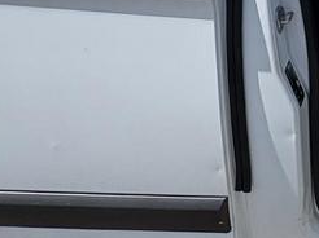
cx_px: 360
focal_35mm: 51
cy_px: -107
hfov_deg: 32.5
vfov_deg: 23.5
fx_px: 470
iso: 40
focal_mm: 2.22
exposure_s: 1/1449
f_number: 2.2
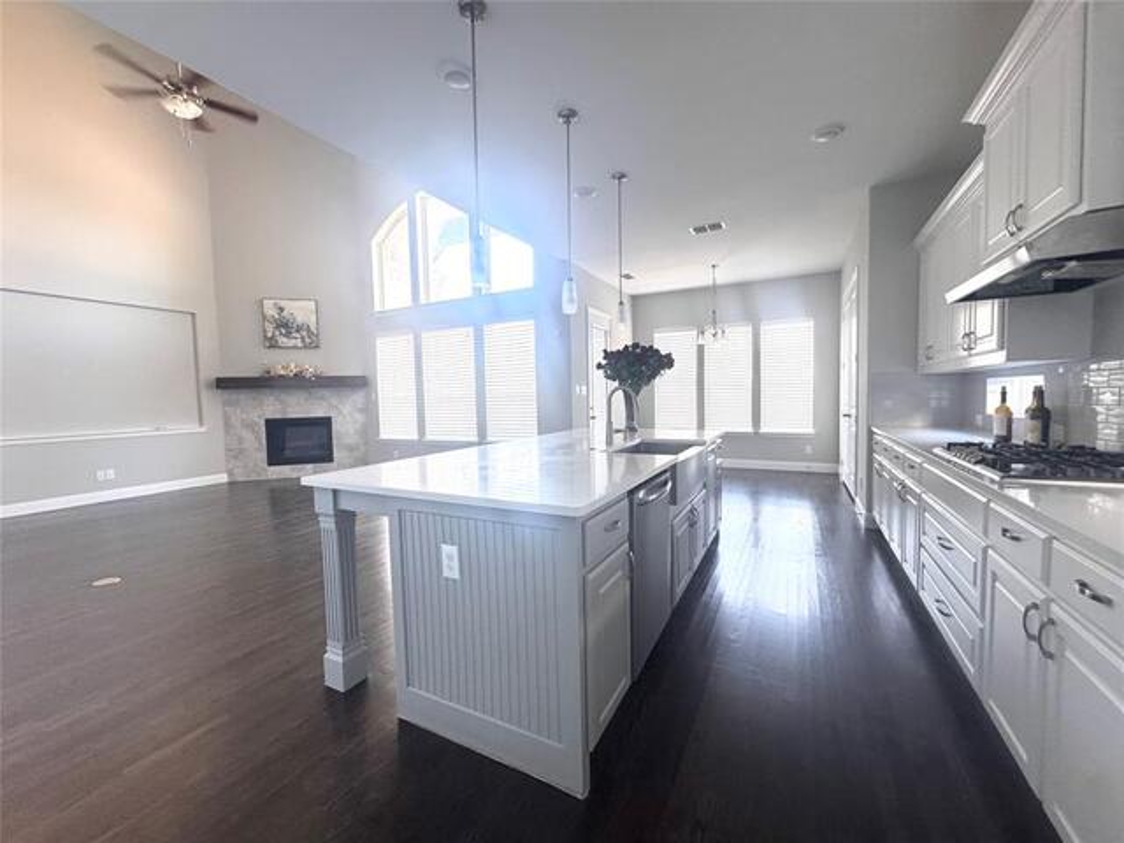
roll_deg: +1.4
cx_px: 562
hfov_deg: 102.1
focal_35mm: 14
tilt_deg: -3.4
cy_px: 422
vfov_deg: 85.7
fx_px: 455
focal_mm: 2.22
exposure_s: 1/60
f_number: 2.2
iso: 400
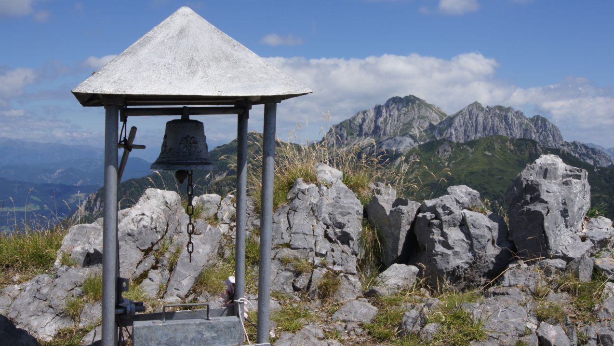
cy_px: 170
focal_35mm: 41
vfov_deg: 29.0
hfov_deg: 49.4
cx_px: 307
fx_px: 668
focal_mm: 26
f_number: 20
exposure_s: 1/160
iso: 200
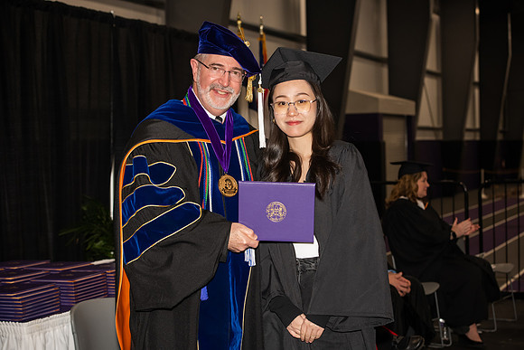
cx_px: 262
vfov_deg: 19.5
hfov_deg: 28.8
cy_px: 175
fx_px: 1019
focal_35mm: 70
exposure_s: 1/200
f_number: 5.6
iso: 1000
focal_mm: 70
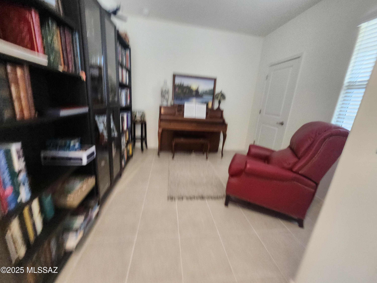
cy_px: 142
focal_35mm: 13
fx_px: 142
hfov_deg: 106.2
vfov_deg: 89.9
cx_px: 188
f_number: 2.2
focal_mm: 1.74
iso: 400
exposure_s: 1/30
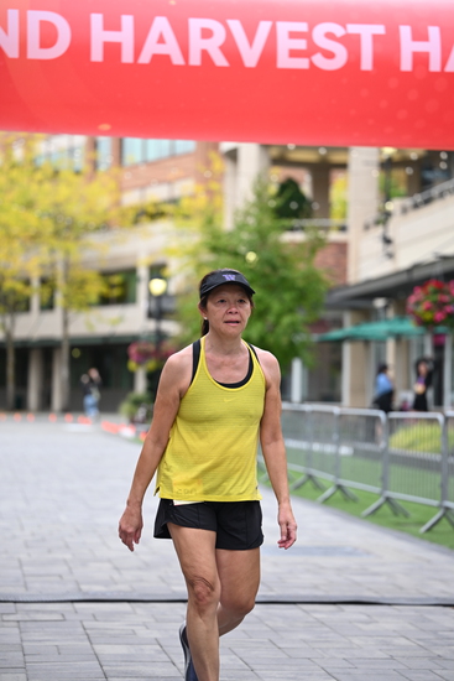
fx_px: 1758
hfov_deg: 14.7
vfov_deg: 21.9
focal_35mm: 93
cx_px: 227
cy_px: 340
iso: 640
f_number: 2.8
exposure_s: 1/1600
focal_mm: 93
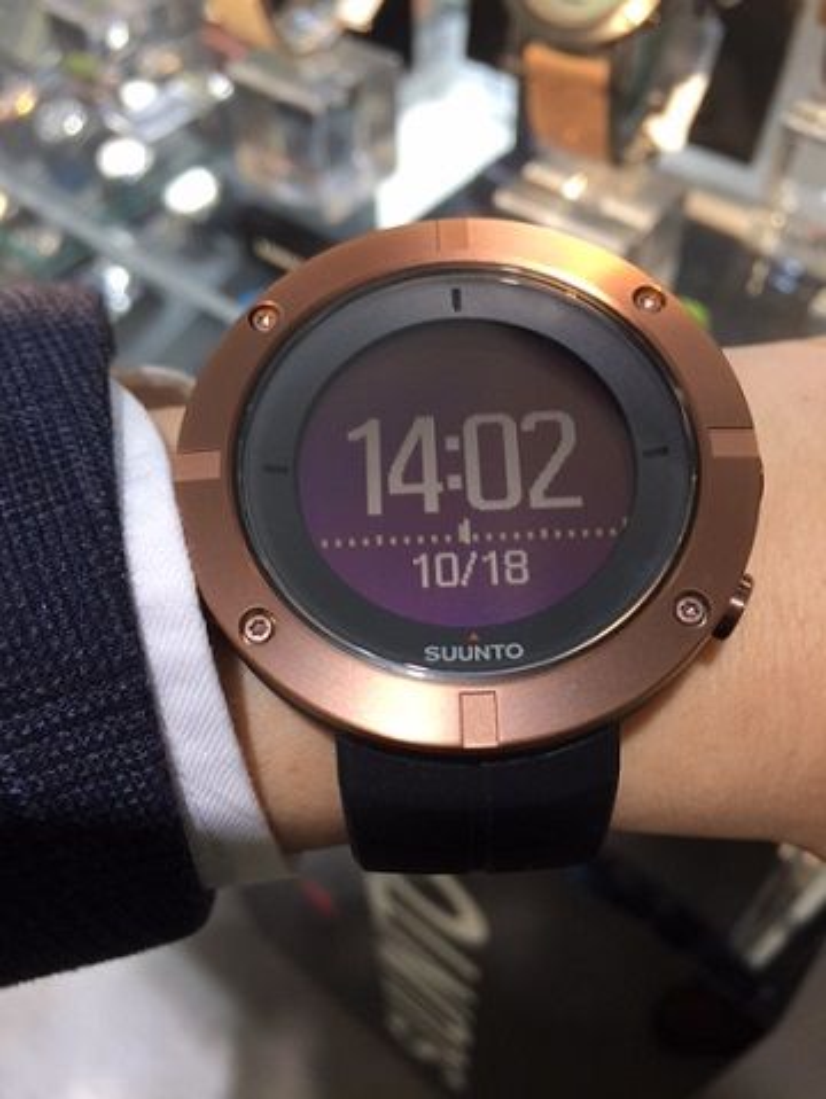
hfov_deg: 48.3
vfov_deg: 61.6
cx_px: 413
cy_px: 550
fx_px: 921
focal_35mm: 29
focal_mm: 4.15
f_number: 2.2
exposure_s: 1/40
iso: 40
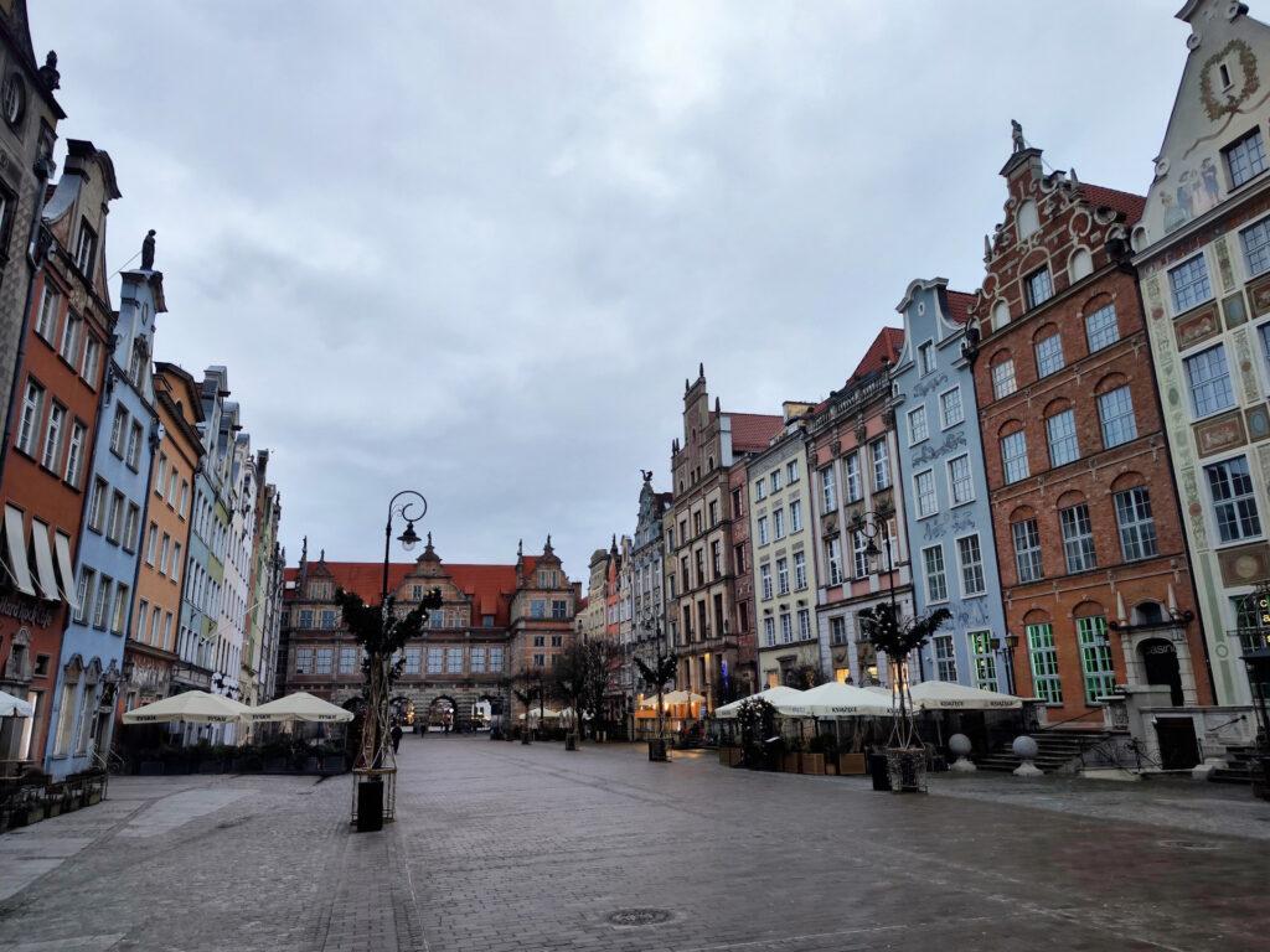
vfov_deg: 58.9
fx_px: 844
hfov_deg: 73.9
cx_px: 635
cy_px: 476
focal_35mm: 23
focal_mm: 7.01
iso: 885
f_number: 1.69
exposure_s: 1/100
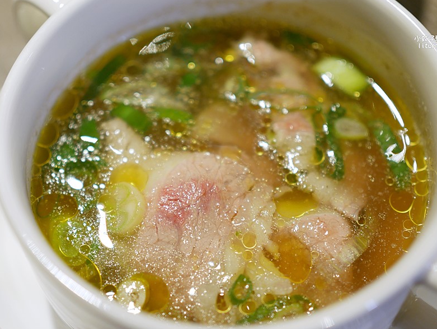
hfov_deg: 30.2
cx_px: 203
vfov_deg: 23.0
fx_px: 809
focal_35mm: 64
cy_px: 179
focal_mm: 25
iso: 200
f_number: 1.8
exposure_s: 1/80
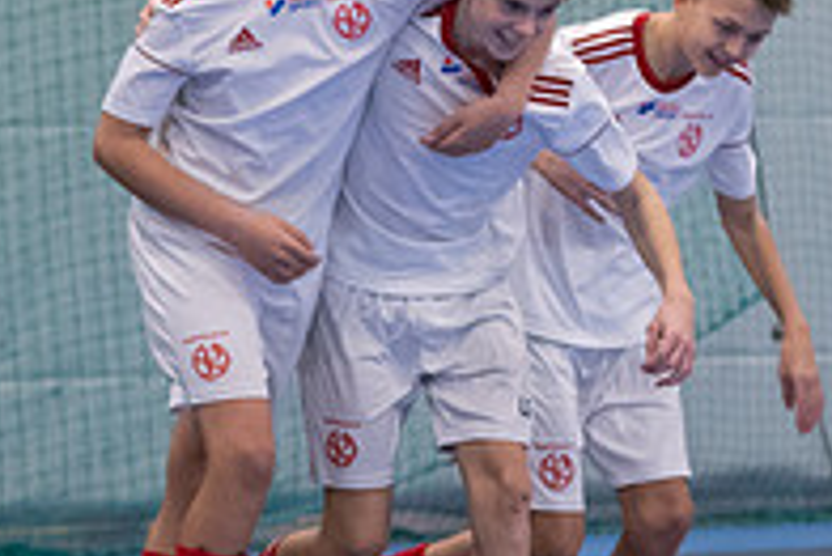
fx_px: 10292
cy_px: 371
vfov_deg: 3.1
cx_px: 416
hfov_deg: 4.6
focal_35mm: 445
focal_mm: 95
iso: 3200
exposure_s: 1/400
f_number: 3.2
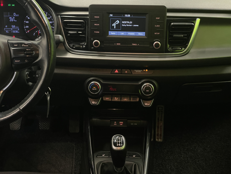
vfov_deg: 28.0
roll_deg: -0.5
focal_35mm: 52
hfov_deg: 36.8
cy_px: 87
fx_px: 347
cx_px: 116
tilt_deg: -23.6
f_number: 2
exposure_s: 1/50
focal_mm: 6
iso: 250
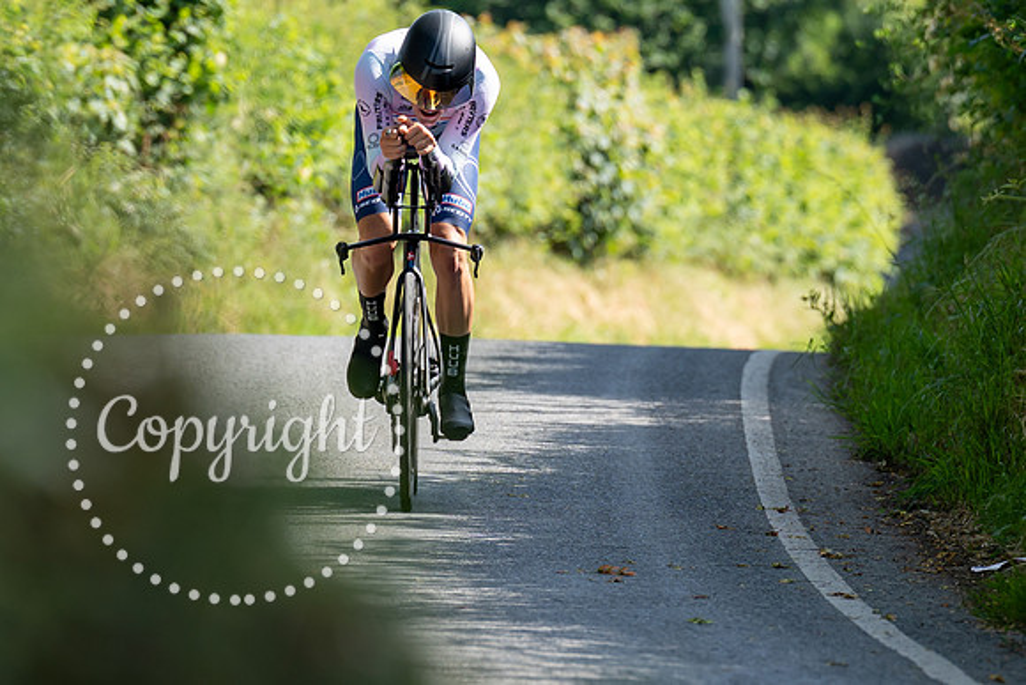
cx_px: 466
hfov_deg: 4.2
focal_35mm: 488
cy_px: 385
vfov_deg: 2.8
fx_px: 13923
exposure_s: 1/800
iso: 320
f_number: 4
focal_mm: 200
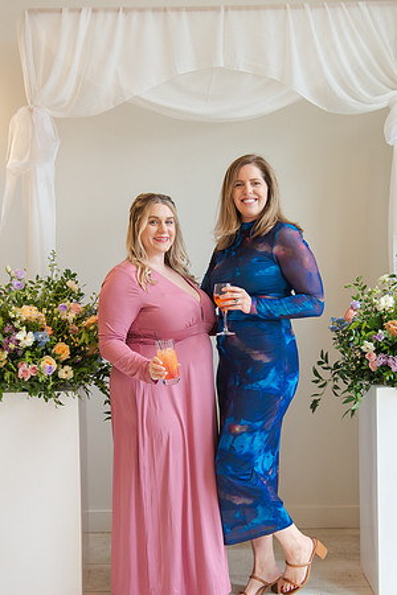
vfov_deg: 35.1
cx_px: 191
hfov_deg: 23.8
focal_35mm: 57
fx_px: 942
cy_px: 298
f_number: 4
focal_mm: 38
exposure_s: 1/200
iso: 1000
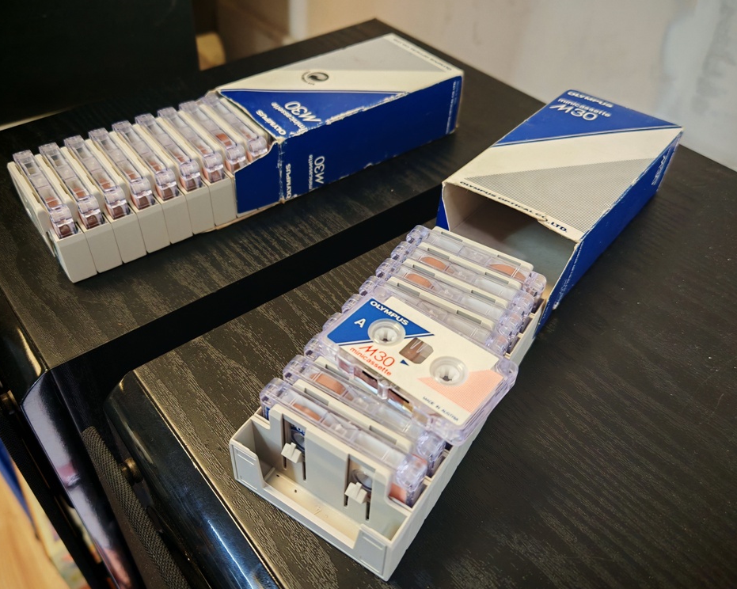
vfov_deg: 49.9
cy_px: 298
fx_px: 632
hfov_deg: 60.4
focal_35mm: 29
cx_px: 333
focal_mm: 6.67
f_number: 1.9
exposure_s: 1/33
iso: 500
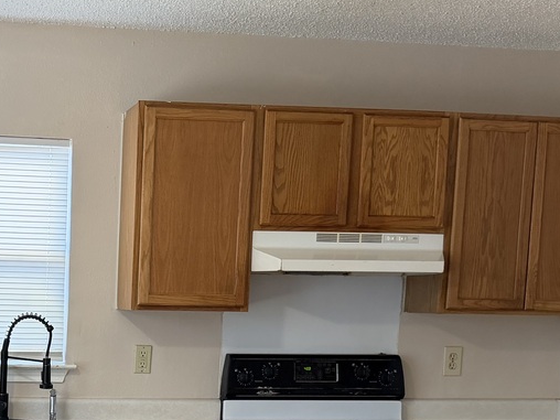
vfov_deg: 20.9
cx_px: 36
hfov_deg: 27.3
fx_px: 1100
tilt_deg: -5.3
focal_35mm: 68
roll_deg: -0.4
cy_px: 422
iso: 200
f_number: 1.78
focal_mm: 6.76
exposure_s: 1/60
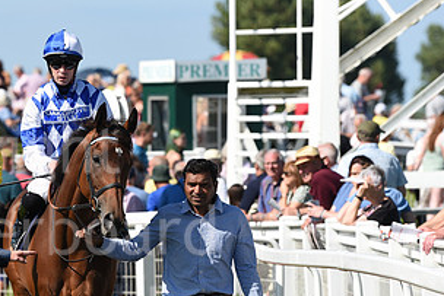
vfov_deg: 3.6
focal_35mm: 381
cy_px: 244
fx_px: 4701
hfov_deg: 5.4
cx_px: 29
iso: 400
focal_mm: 200
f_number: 5
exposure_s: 1/3200
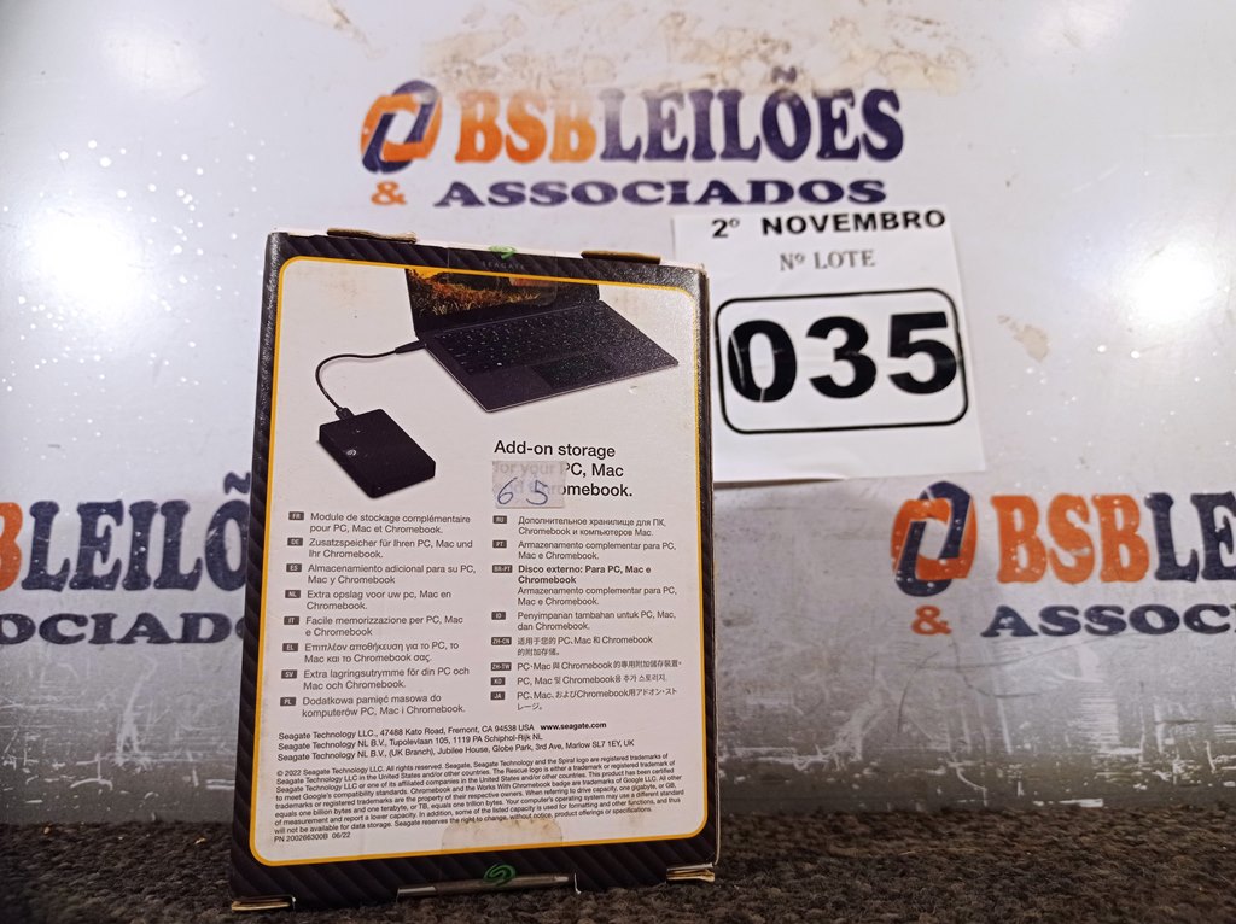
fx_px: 999
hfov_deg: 63.5
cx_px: 618
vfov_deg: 49.7
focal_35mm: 28
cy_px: 462
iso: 100
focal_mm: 4.7
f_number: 1.79
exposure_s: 1/124
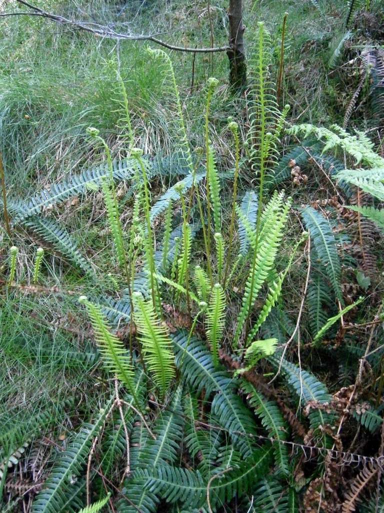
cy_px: 256
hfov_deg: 30.9
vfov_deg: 40.4
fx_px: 695
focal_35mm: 47
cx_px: 192
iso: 800
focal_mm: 8.3
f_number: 3.4
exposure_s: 1/160
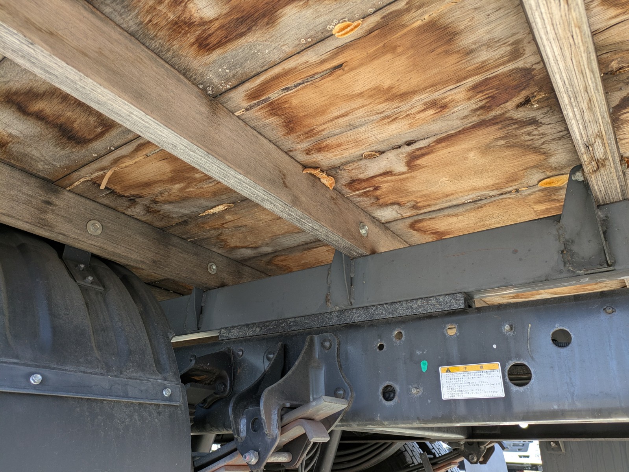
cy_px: 236
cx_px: 314
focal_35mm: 25
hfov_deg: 69.4
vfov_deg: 54.9
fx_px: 454
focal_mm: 5.43
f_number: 1.89
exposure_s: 1/180
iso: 43
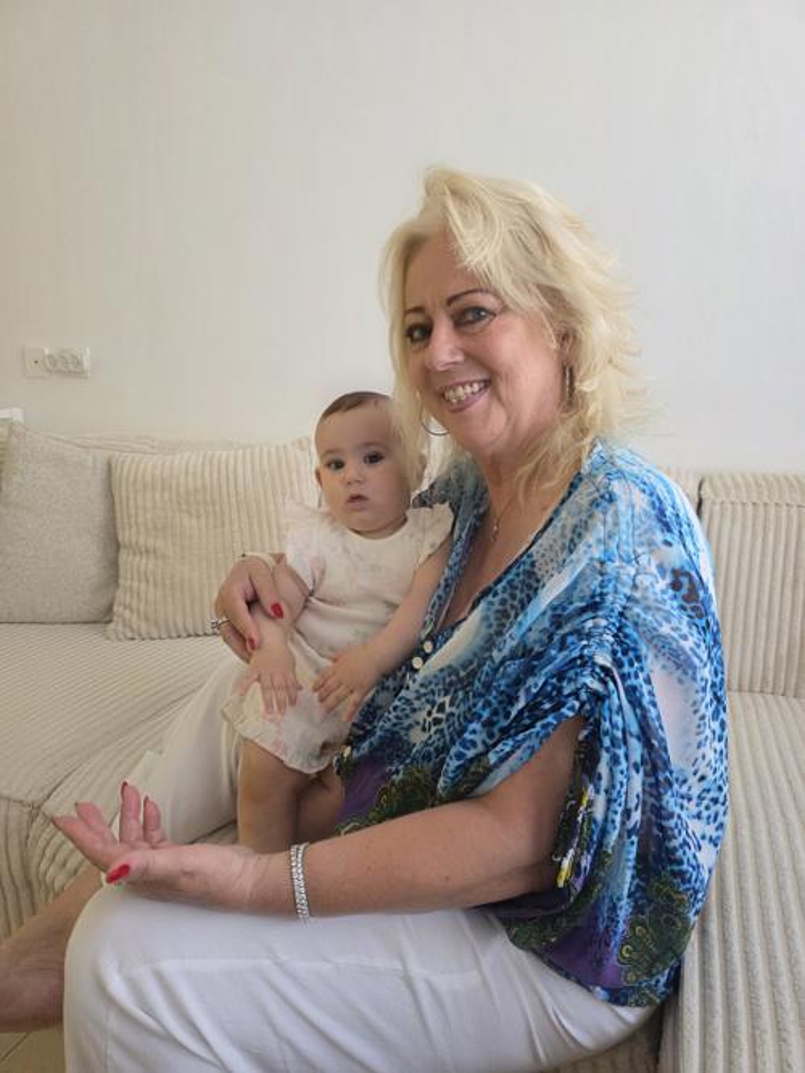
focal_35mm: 23
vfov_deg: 73.9
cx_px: 402
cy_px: 536
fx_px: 713
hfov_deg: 58.9
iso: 500
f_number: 1.7
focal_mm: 6.3
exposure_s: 1/100
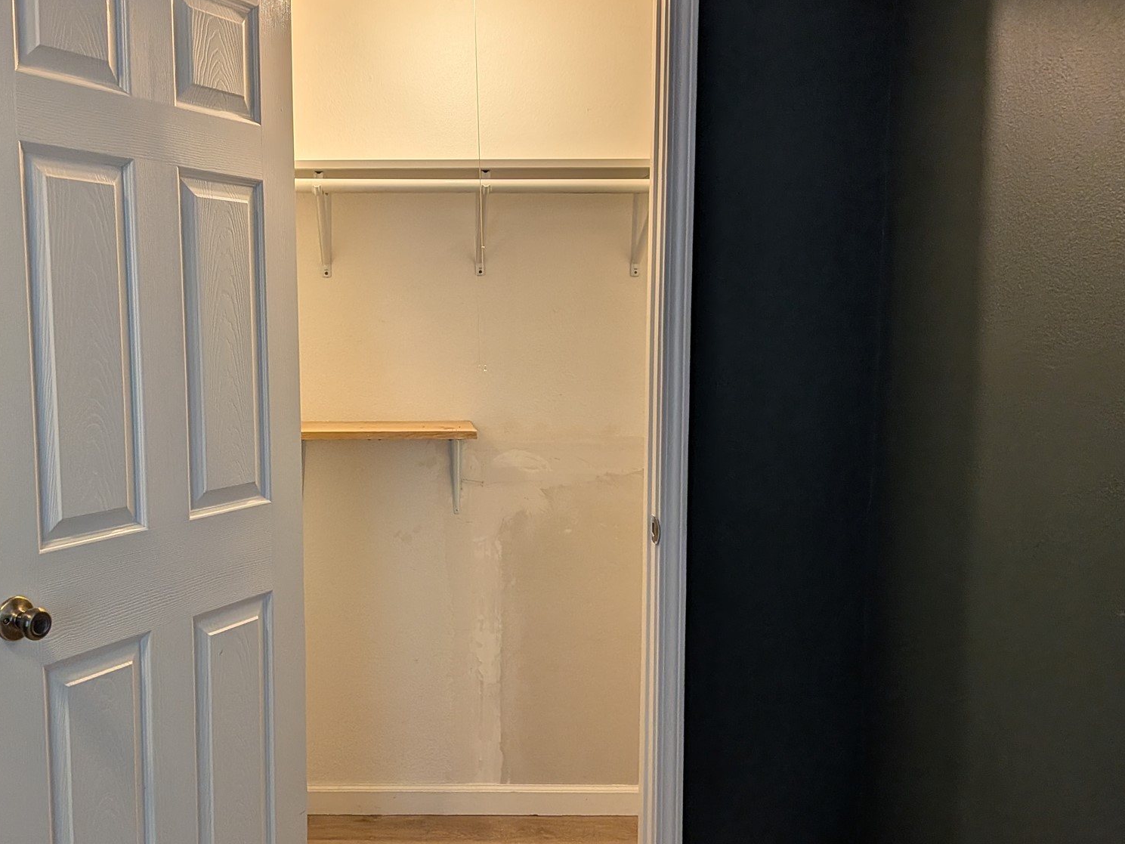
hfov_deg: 54.6
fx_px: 1073
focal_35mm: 33
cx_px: 414
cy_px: 469
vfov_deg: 42.9
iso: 102
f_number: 1.7
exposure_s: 1/120
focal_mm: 4.53
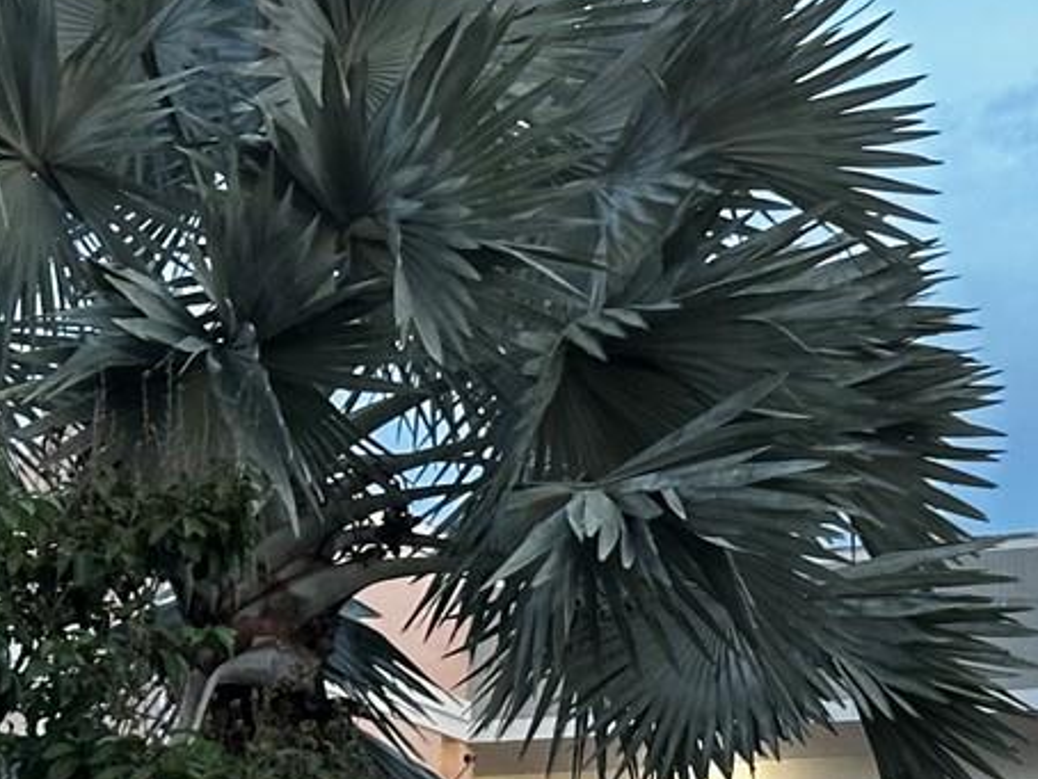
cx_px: 679
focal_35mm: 169
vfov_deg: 8.7
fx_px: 5070
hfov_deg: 11.7
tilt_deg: +9.9
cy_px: 902
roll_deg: -1.3
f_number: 1.78
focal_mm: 6.86
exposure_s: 1/40
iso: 200
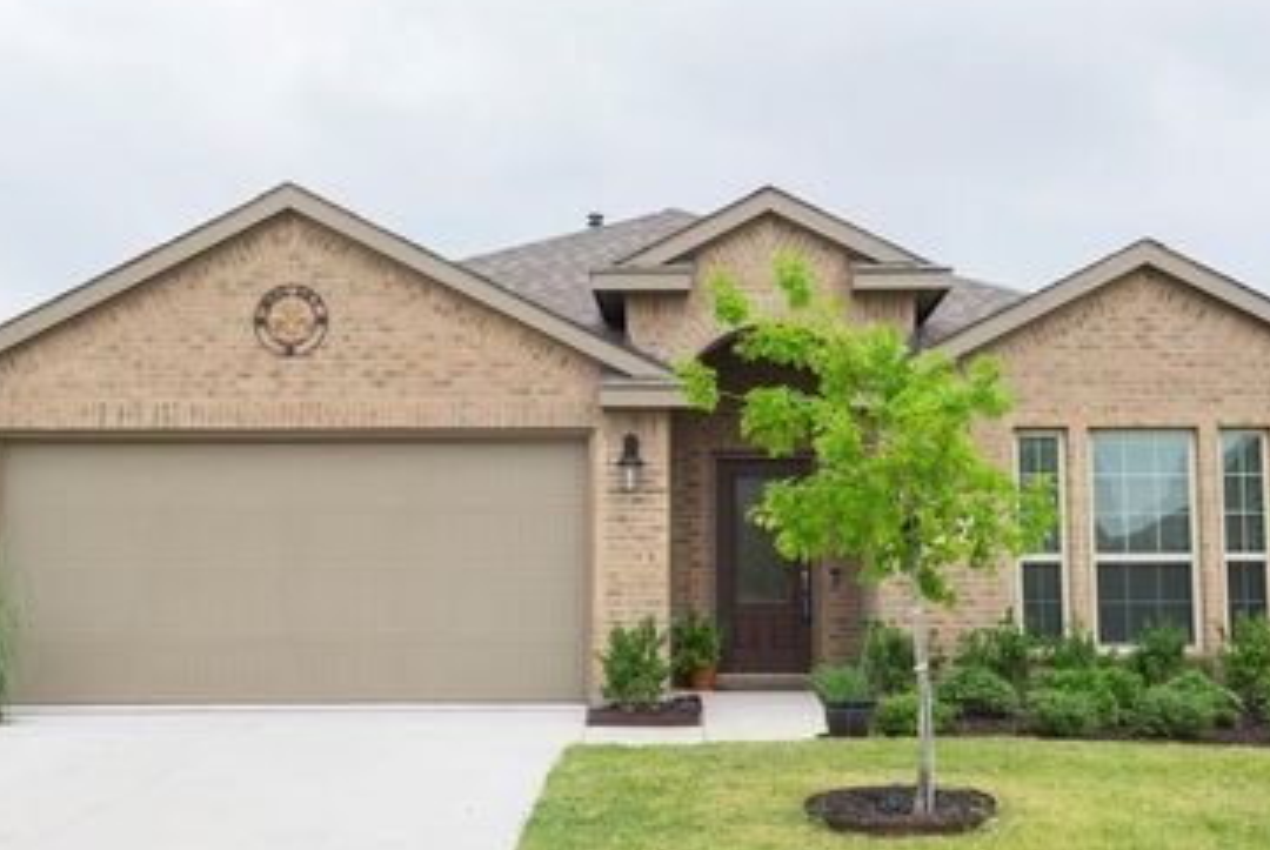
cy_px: 427
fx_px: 1519
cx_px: 695
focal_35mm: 43
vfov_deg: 31.3
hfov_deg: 45.3
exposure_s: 1/125
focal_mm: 31
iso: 100
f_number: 7.1
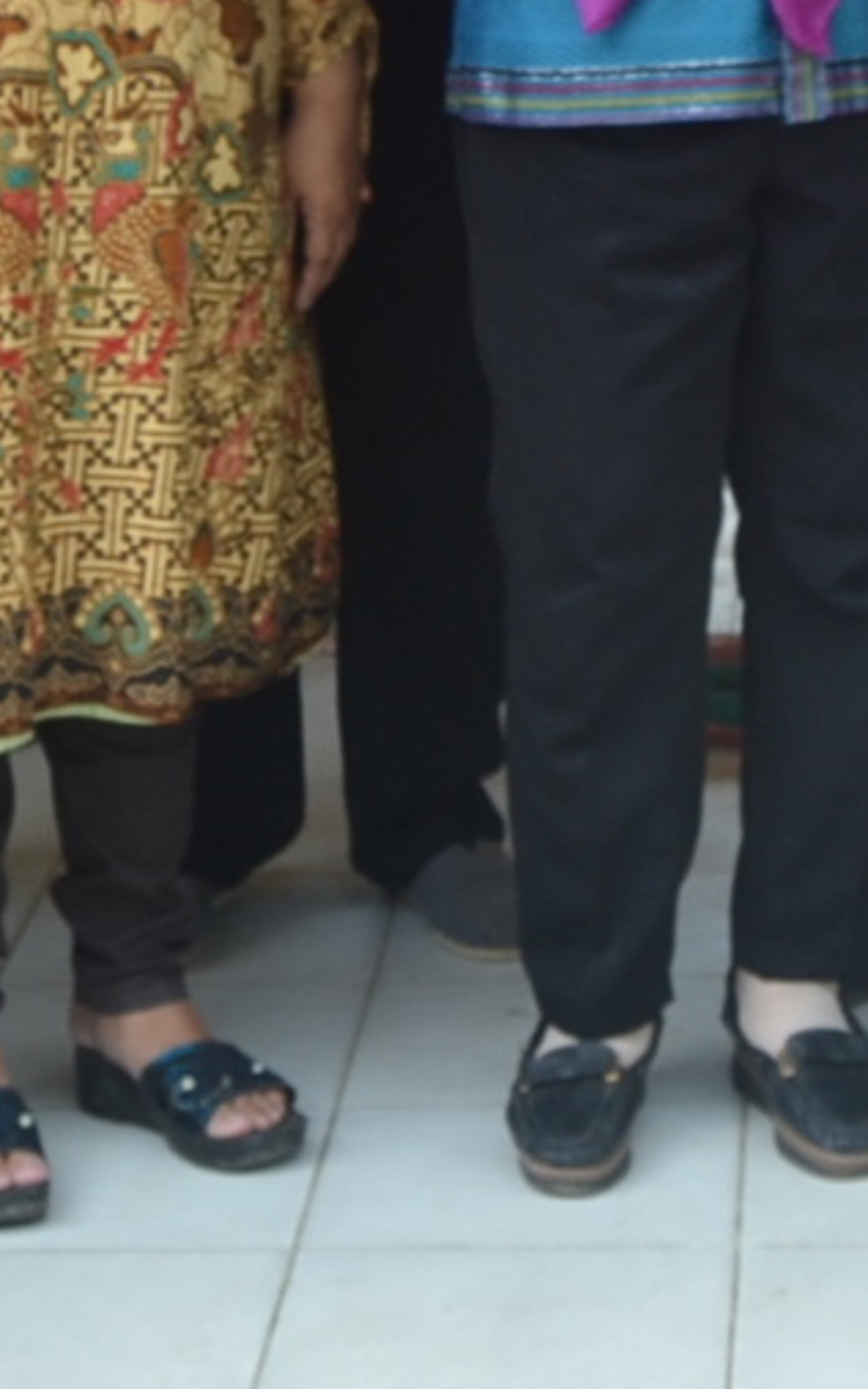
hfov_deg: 9.4
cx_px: 912
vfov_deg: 14.1
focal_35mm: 139
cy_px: -660
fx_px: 5260
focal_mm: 20
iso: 200
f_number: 5.6
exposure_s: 1/125
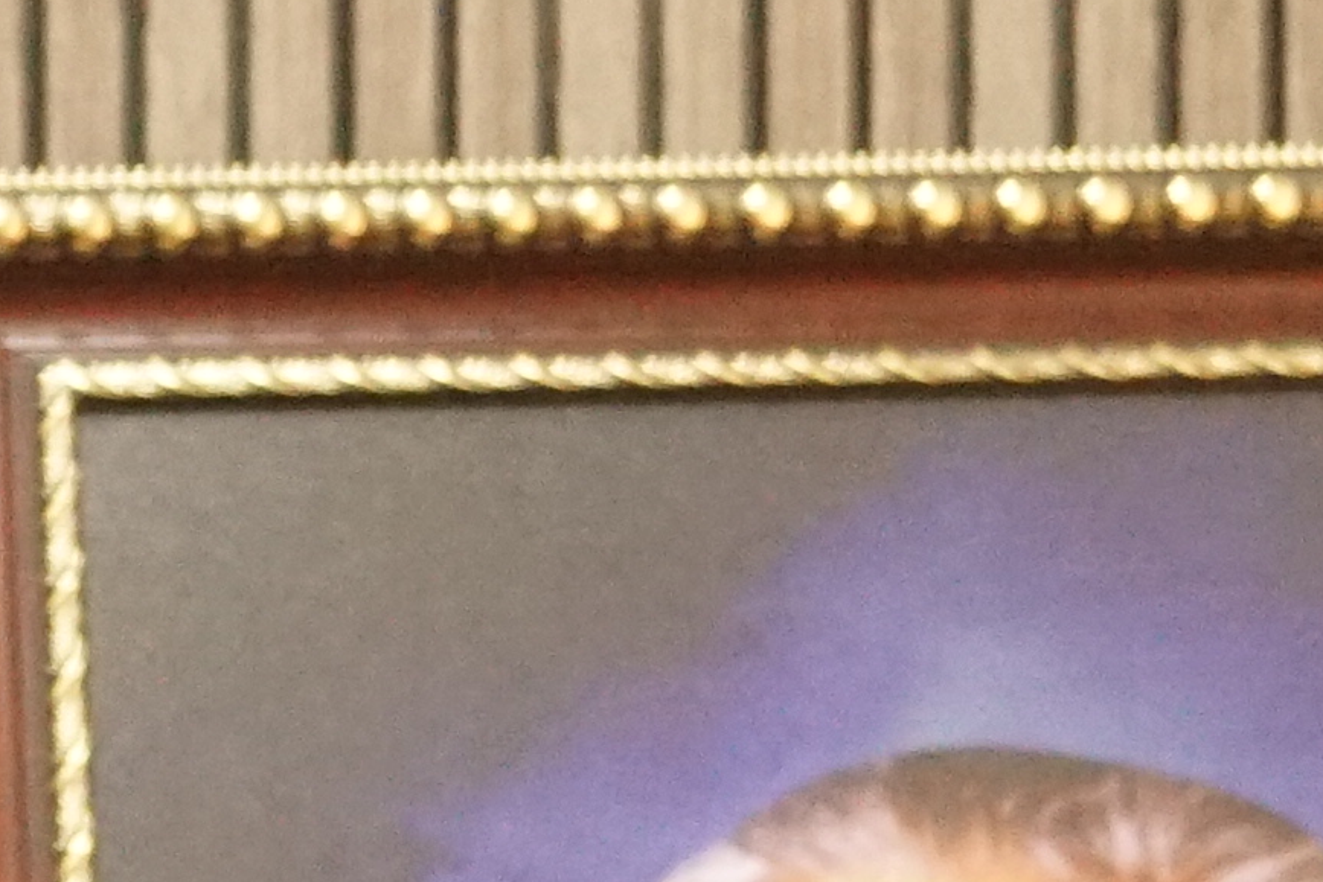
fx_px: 11430
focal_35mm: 311
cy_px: 2649
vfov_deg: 4.3
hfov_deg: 6.3
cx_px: -2138
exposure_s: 1/60
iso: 2500
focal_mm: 30
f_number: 4.5
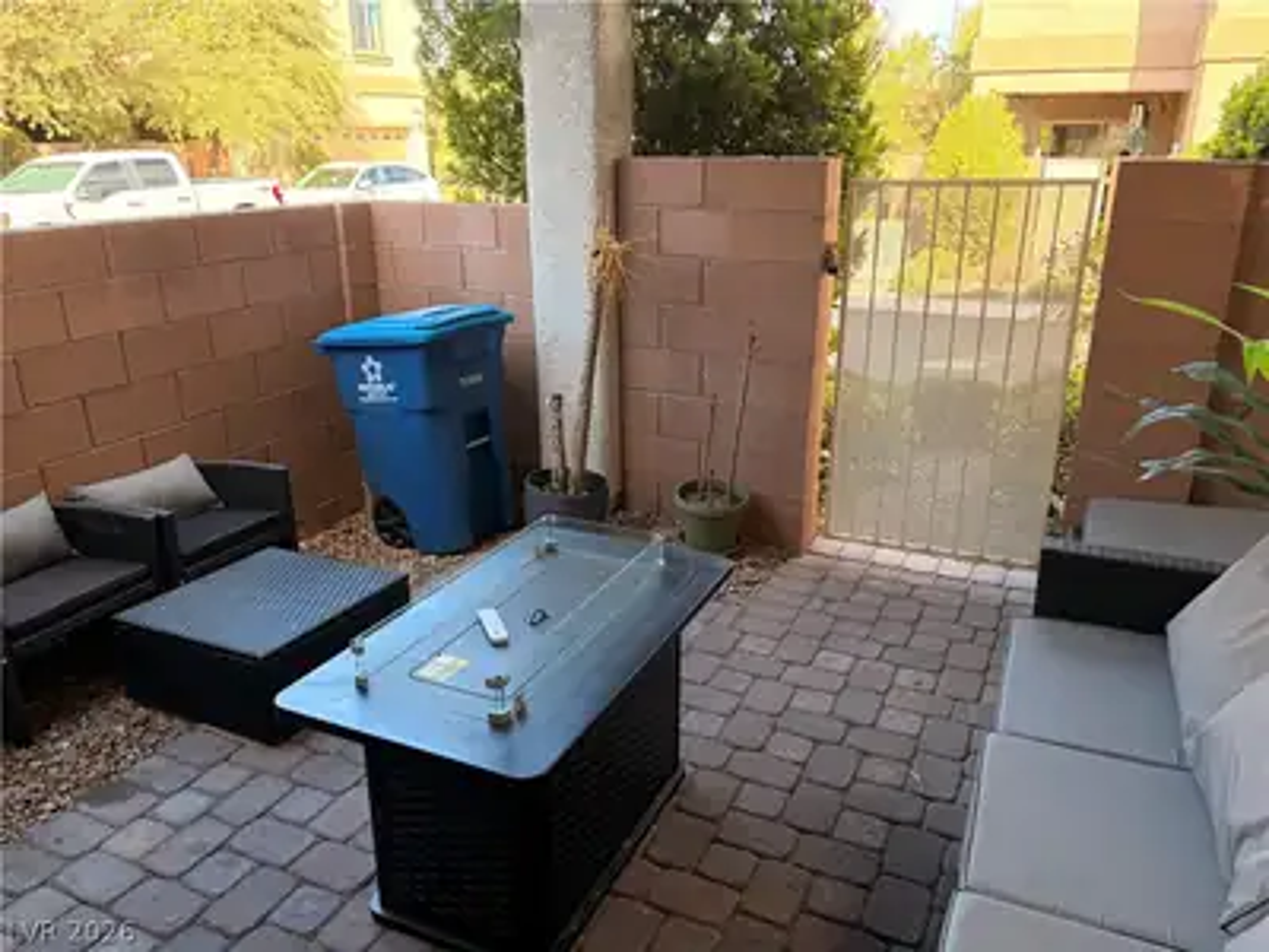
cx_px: 634
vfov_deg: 53.1
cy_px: 476
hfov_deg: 67.3
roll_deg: -0.6
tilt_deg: -19.5
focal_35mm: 26
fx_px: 953
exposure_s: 1/236
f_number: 1.6
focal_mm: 5.96
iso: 125
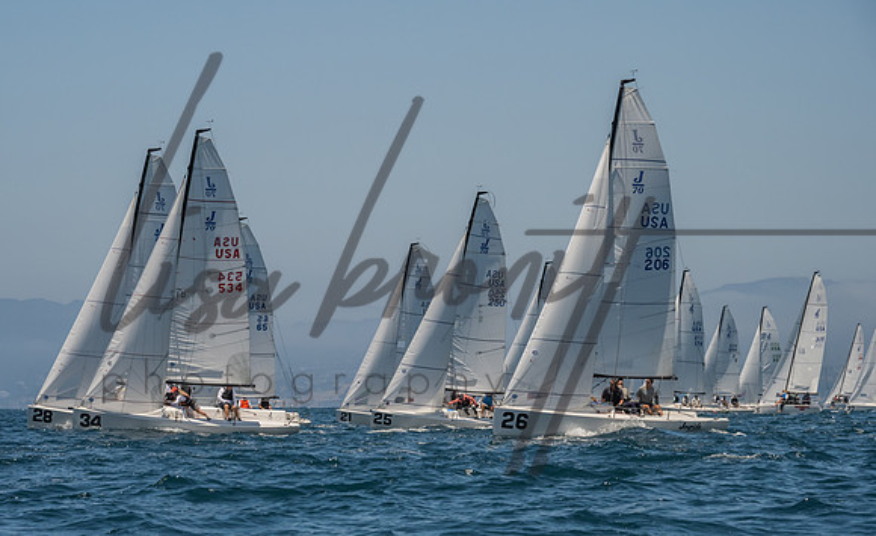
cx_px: 359
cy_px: 296
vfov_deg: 10.2
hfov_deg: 16.6
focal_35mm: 127
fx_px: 3008
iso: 640
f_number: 9
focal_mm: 104
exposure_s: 1/1000
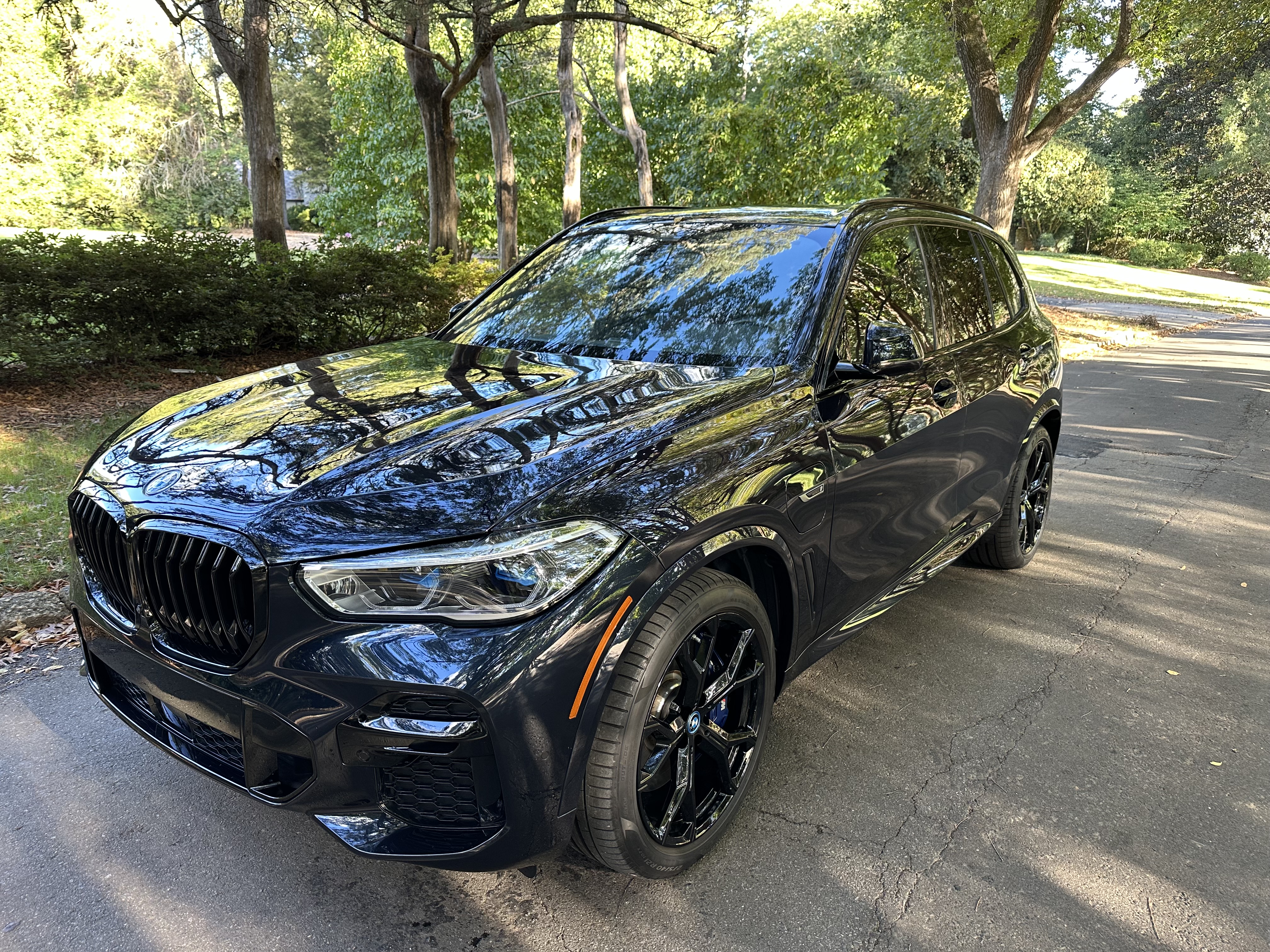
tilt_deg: -16.0
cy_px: 476
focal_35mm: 24
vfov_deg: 56.8
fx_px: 881
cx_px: 635
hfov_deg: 71.6
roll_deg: +0.1
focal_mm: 6.86
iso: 160
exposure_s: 1/121
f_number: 1.78
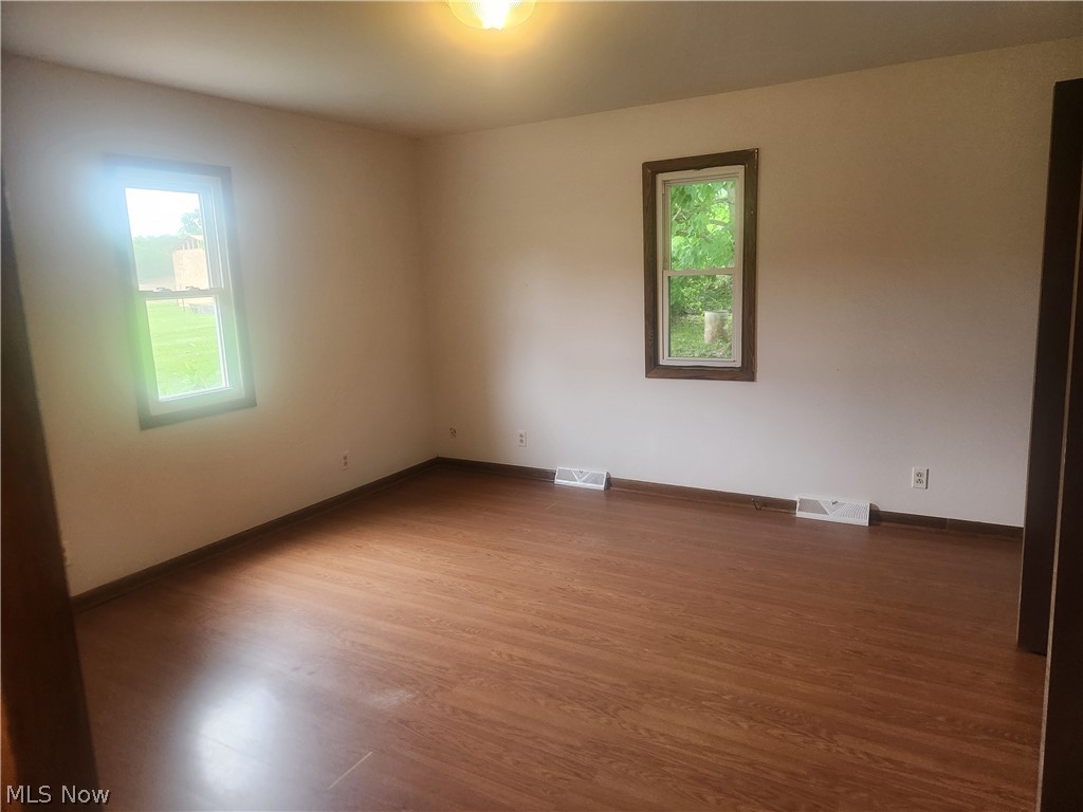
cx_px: 542
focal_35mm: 23
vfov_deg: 58.9
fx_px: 720
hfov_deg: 73.9
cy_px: 406
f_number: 1.8
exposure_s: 1/180
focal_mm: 5.4
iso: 250
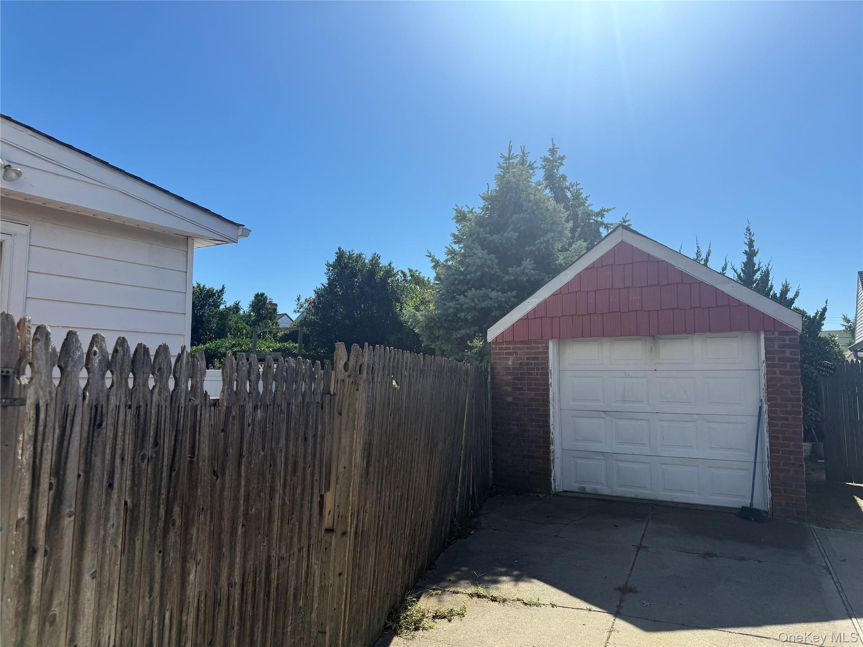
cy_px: 324
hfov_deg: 71.6
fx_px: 598
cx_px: 432
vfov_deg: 56.8
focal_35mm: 24
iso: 80
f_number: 1.78
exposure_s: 1/5319
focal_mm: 6.76
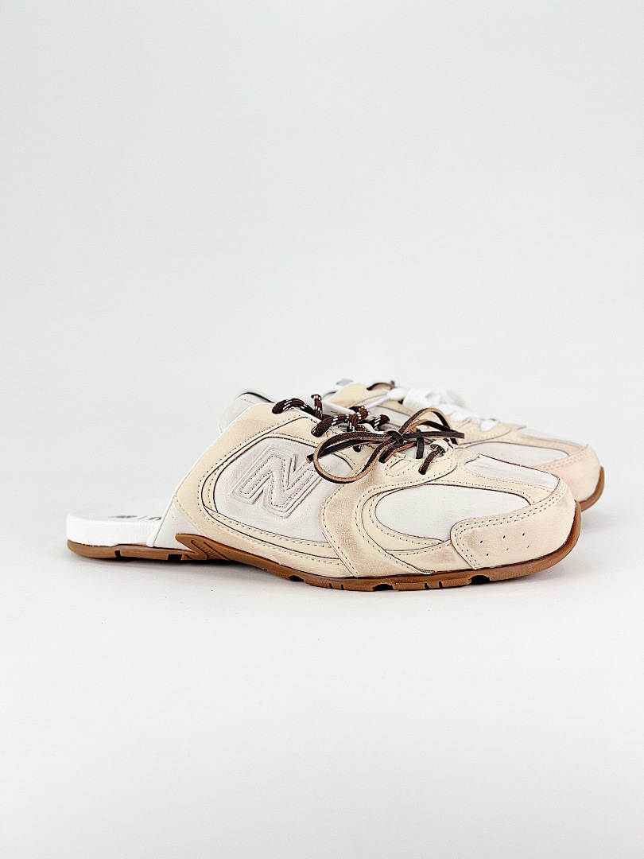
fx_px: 645
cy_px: 430
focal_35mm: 26
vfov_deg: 67.3
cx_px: 322
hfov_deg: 53.1
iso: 50
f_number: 1.5
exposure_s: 1/1159
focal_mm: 5.7
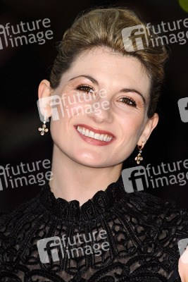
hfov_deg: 4.6
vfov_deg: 6.9
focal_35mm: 300
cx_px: 94
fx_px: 2348
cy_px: 141
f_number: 4.5
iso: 320
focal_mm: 200
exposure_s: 1/200
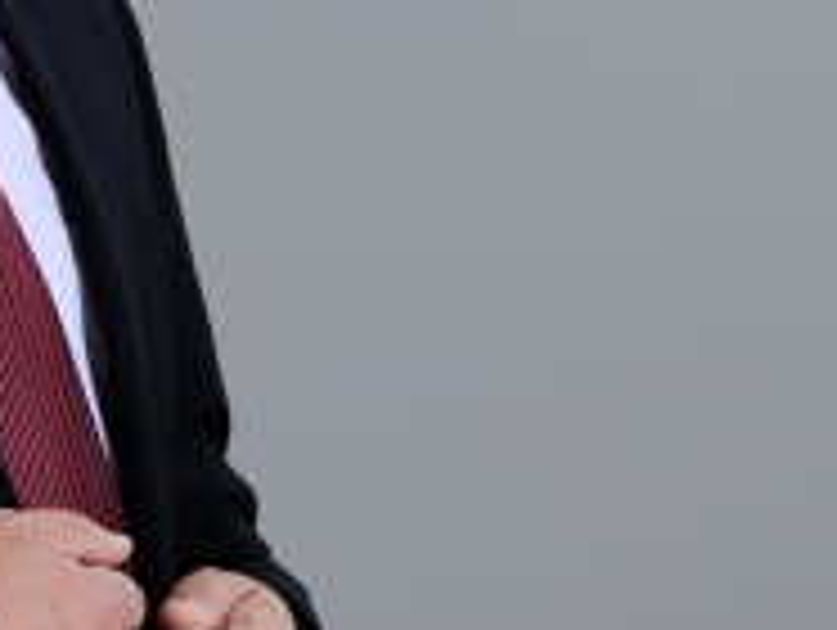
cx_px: -162
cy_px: 403
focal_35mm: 296
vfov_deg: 5.0
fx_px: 7166
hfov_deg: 6.6
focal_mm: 85
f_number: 9
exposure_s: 1/125
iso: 100
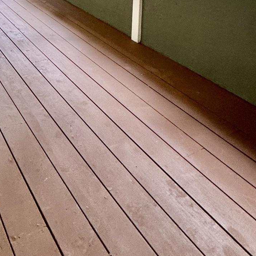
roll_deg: +0.0
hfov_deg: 40.9
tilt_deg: -4.7
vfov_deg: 32.5
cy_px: -69
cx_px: 71
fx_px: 335
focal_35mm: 40
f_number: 2.2
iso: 200
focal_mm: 2.22
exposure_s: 1/120
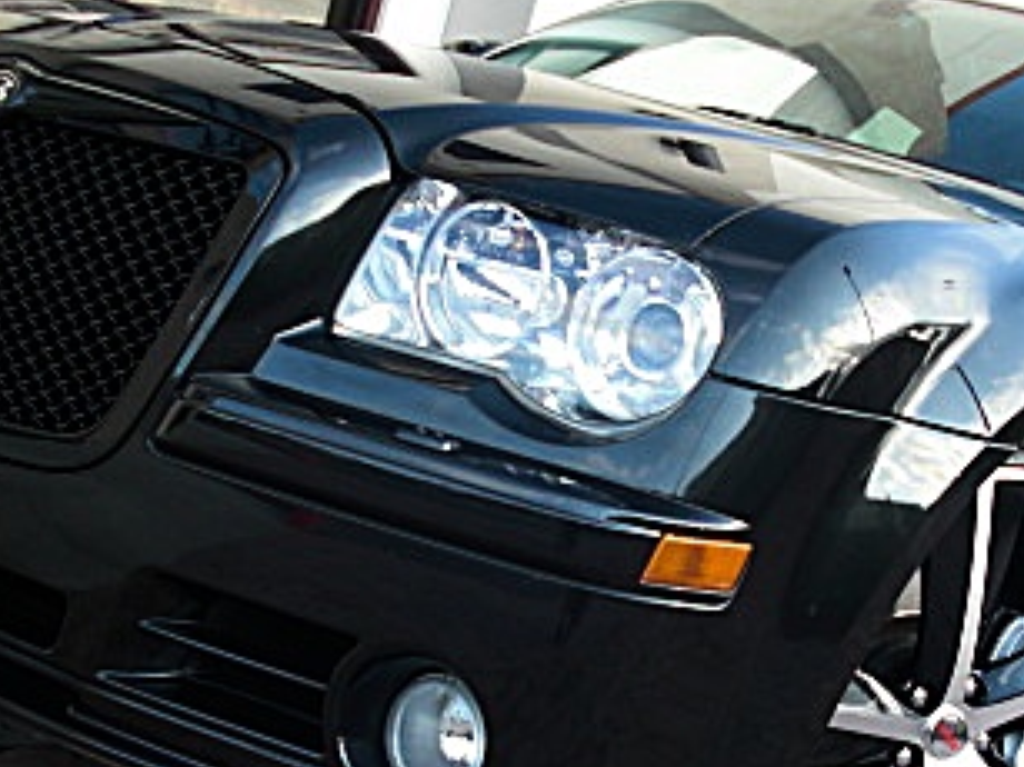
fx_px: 2218
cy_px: 510
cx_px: 624
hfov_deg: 25.9
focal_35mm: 75
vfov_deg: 19.6
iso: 50
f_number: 2.8
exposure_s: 1/60
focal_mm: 6.3
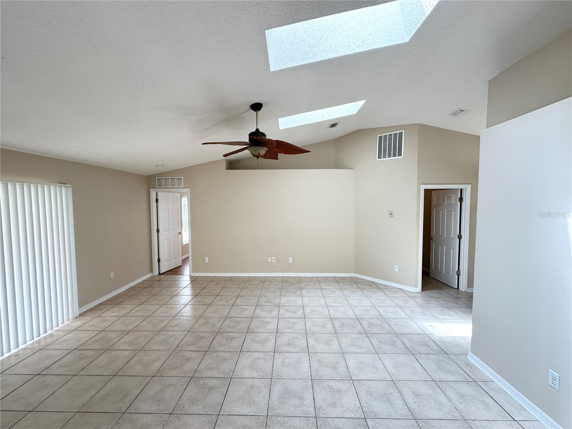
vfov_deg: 85.7
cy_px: 214
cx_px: 286
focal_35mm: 14
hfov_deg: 102.1
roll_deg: +0.5
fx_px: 231
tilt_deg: -2.9
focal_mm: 2.22
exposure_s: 1/99
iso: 80
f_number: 2.2
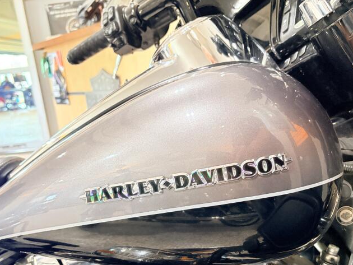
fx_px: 337
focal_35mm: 33
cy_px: 167
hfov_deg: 55.3
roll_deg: +6.6
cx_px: 167
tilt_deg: -15.7
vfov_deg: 42.6
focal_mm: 5.96
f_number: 1.6
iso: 500
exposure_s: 1/60
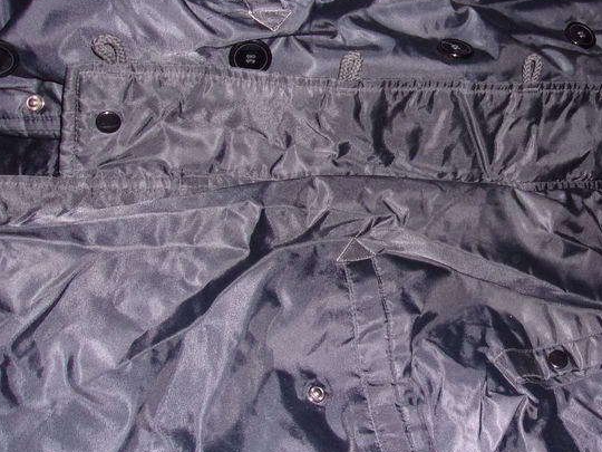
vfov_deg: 29.1
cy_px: 189
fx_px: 870
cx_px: 486
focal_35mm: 50
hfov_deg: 36.8
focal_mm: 4.9
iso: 200
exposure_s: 1/34
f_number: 3
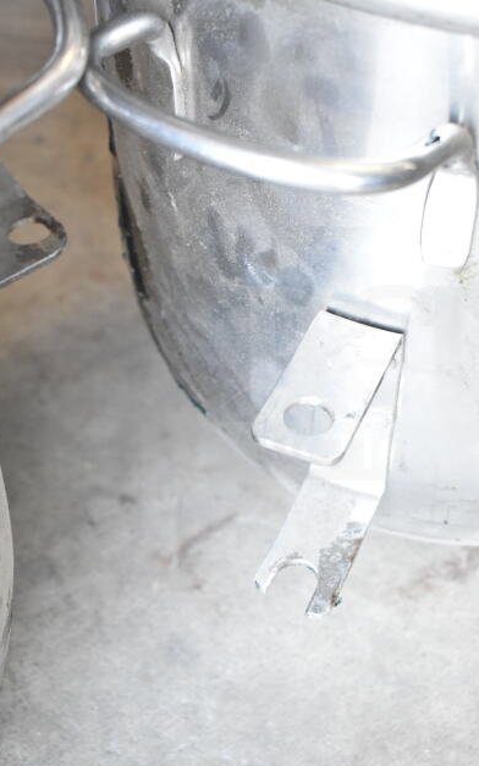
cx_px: 354
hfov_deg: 22.2
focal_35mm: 58
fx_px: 1211
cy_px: 382
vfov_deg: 35.1
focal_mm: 26
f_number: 4.2
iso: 1600
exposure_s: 1/80
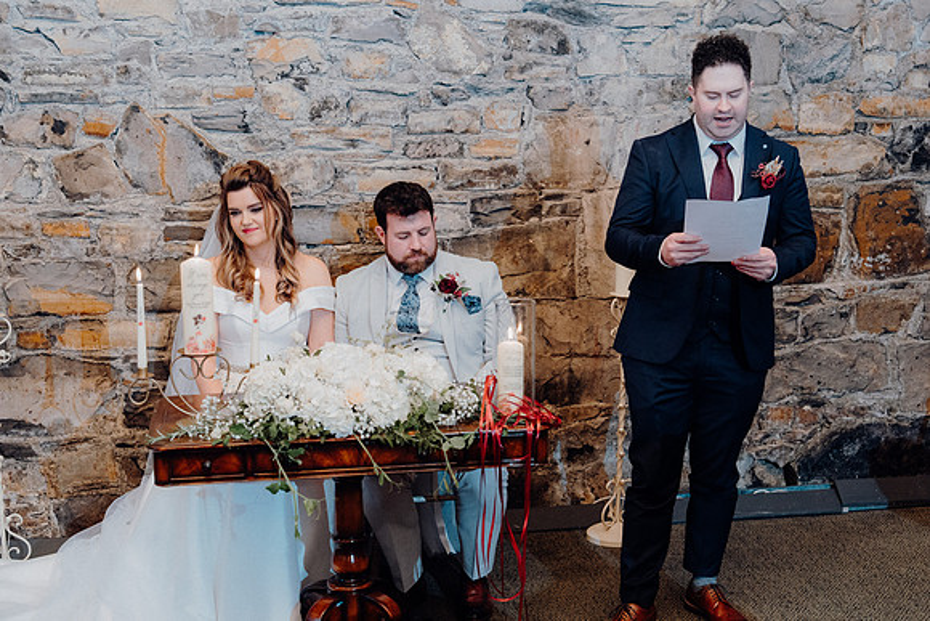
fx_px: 1292
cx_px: 465
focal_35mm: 50
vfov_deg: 27.0
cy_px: 310
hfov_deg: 39.6
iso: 2500
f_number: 3.5
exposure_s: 1/200
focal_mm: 50
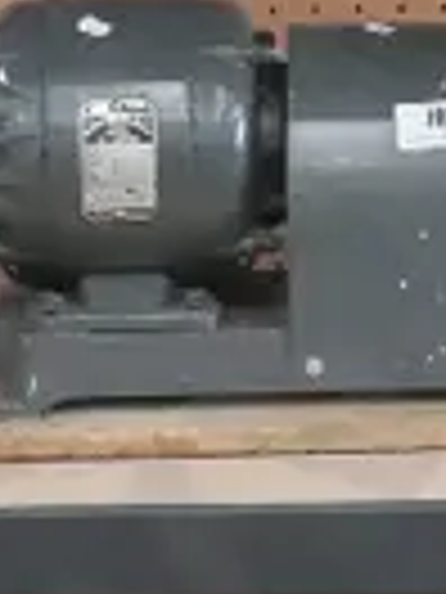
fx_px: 3986
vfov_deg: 8.5
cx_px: 435
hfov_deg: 6.4
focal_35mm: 232
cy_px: 266
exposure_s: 1/60
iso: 3200
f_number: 5.6
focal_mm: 15
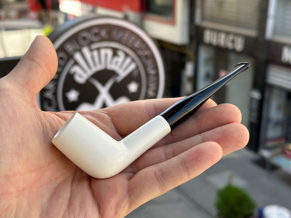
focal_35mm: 48
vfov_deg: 30.3
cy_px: 109
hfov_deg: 39.7
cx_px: 146
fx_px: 404
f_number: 1.78
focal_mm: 6.86
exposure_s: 1/484
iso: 64
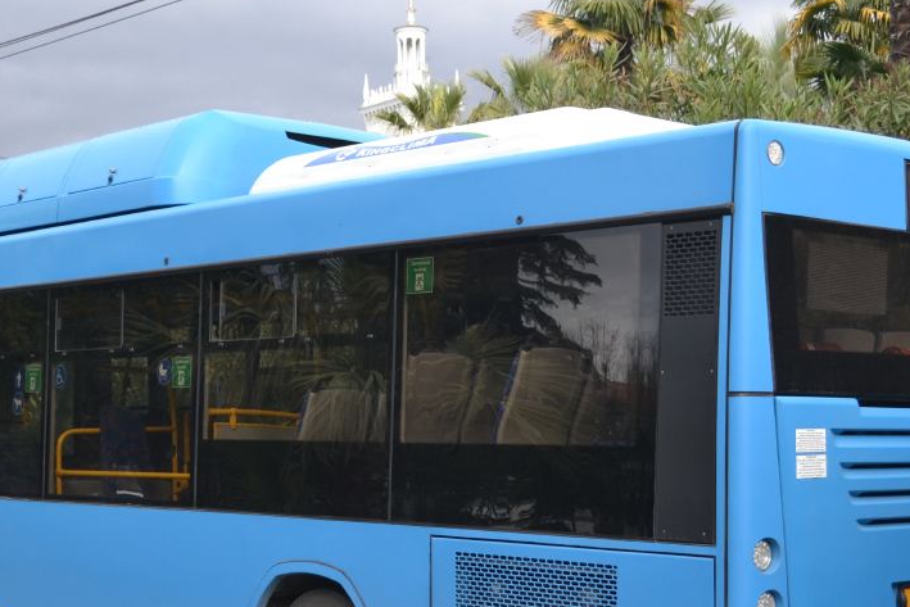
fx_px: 1669
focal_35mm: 66
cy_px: 373
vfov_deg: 20.6
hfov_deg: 30.5
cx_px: 439
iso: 400
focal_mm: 24
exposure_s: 1/800
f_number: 4
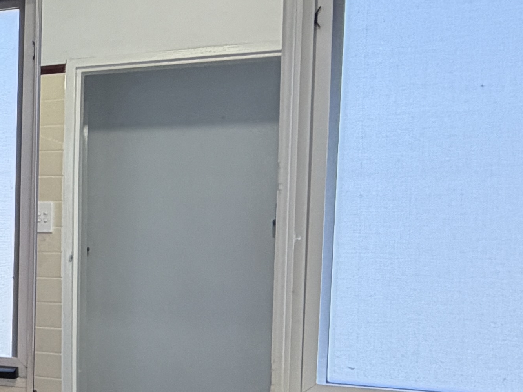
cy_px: 278
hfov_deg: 24.0
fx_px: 907
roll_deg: +0.1
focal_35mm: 60
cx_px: -295
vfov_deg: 24.2
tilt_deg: -3.0
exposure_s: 1/121
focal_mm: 2.22
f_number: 2.2
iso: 160
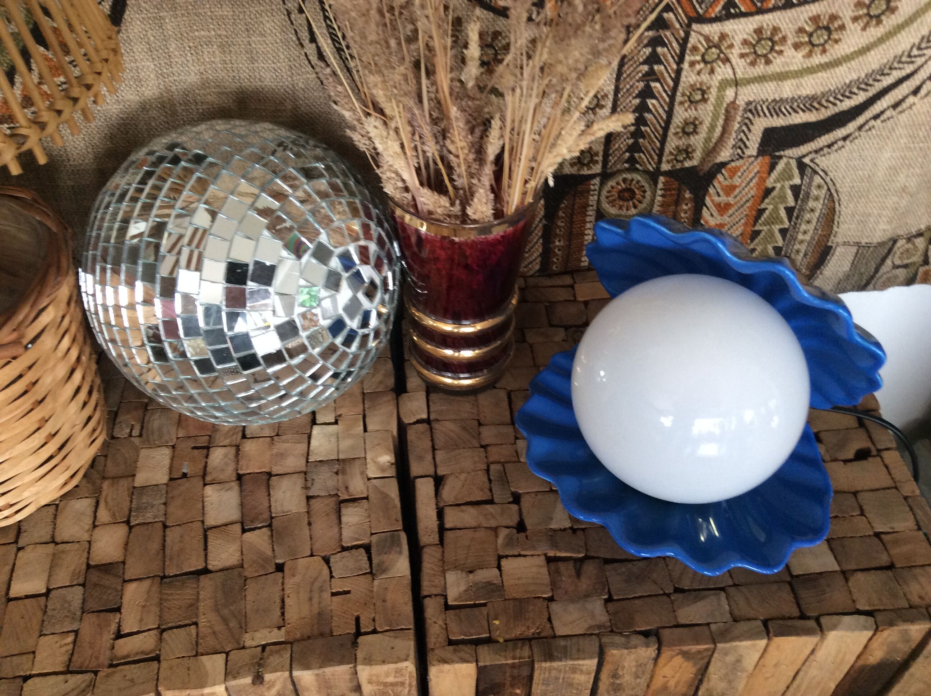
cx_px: 466
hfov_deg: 56.9
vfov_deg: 44.1
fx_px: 859
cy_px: 348
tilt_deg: -45.4
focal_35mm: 32
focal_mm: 3.3
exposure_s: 1/25
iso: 100
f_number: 2.4
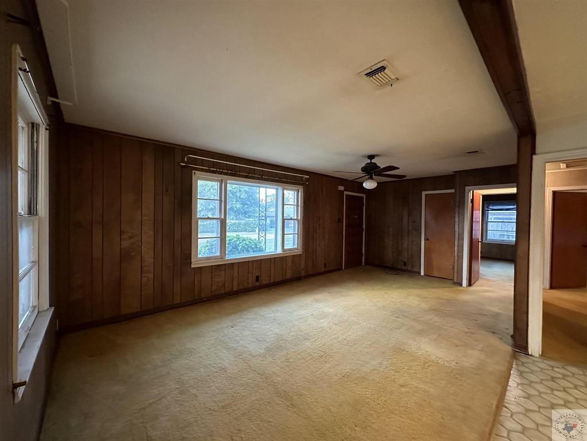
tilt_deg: -1.3
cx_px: 294
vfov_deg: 85.7
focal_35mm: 14
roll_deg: -1.1
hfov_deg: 102.1
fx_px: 237
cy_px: 220
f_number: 2.2
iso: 800
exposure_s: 1/60
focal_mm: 2.22
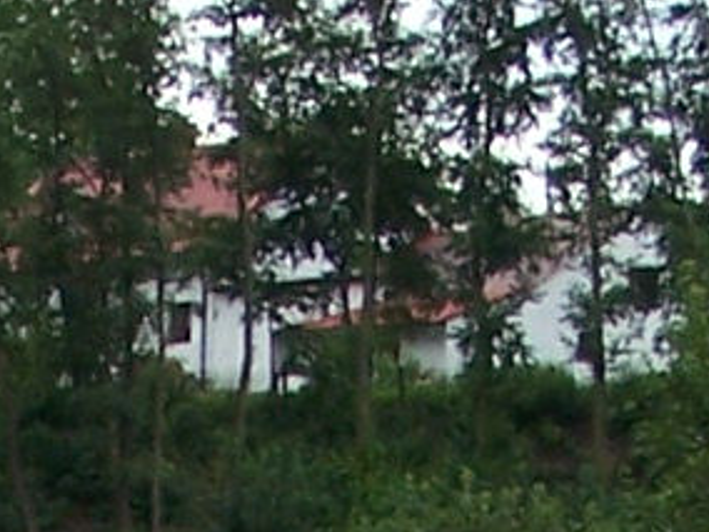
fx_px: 7087
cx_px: 32
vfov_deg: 4.1
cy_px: 1856
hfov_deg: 5.7
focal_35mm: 346
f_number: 3
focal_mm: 8
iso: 80
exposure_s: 1/750
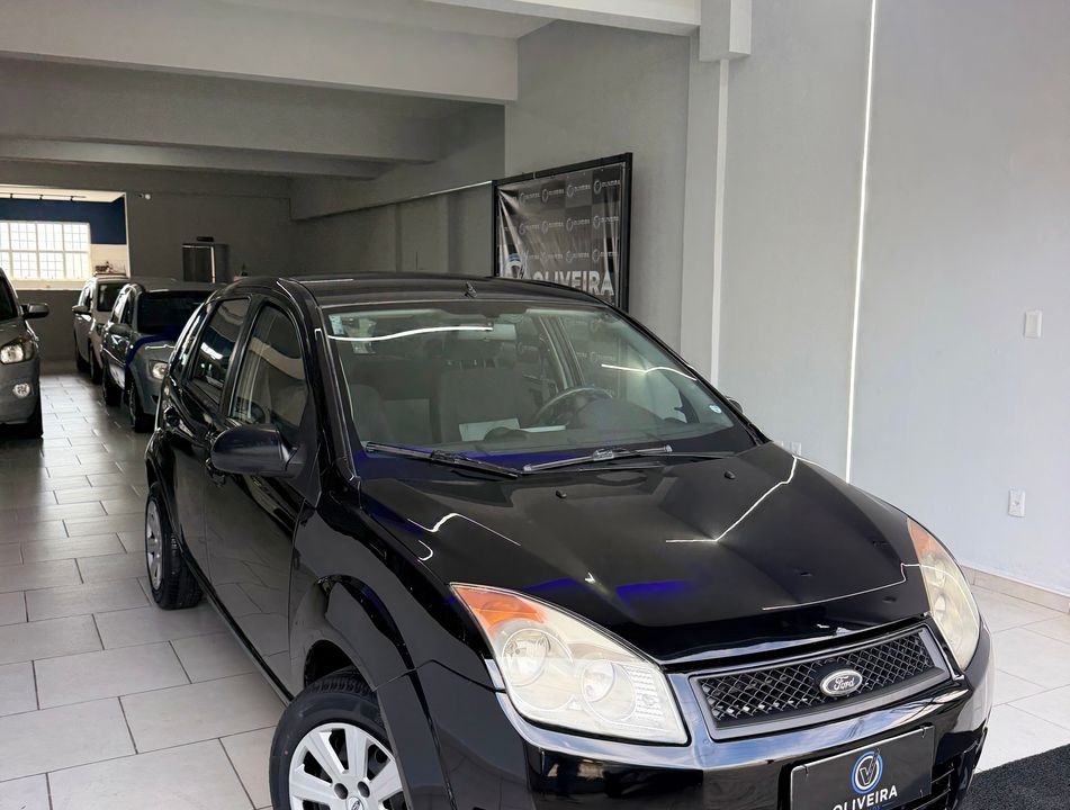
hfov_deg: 71.4
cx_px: 535
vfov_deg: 57.1
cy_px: 405
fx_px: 744
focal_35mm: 24
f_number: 1.78
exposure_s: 1/223
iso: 160
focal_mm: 6.76
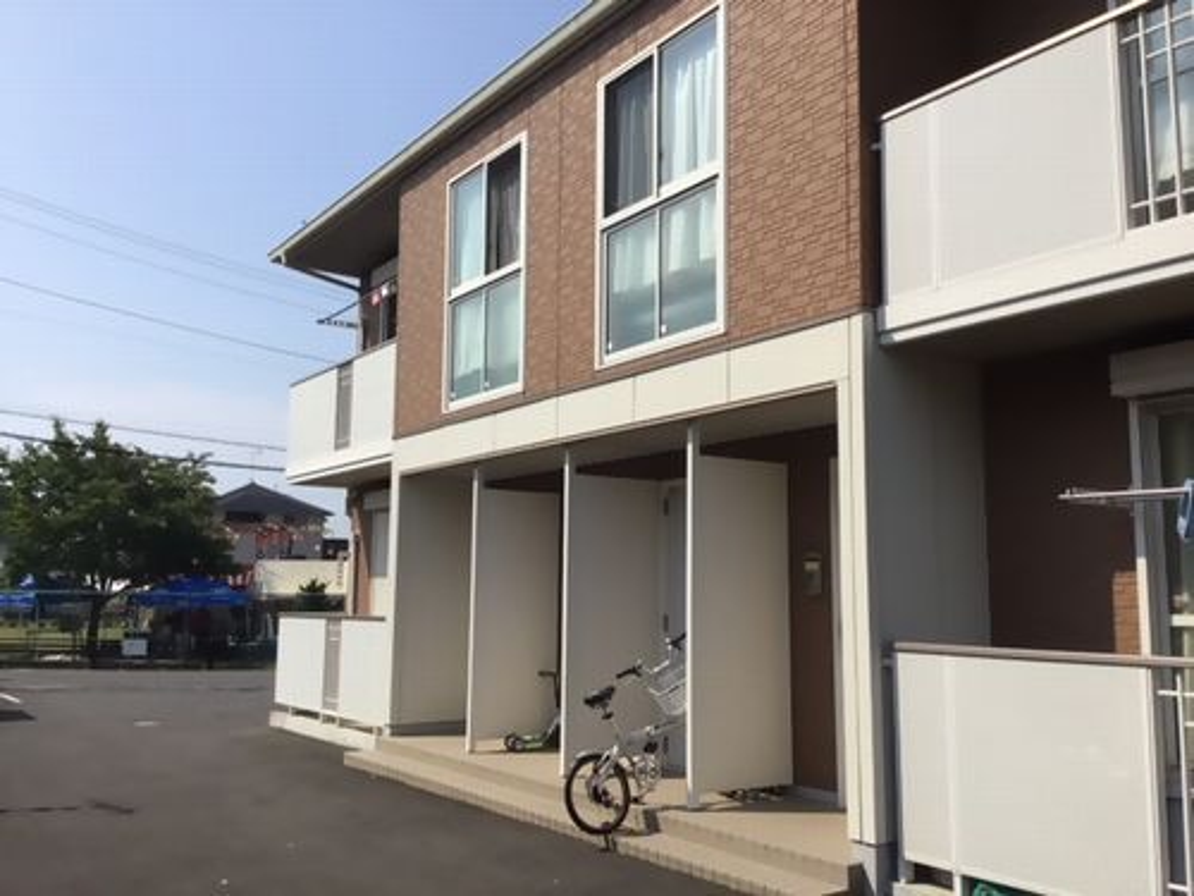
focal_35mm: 31
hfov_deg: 58.4
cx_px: 597
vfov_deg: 45.4
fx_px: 1069
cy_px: 448
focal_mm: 3.3
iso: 25
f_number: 2.4
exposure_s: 1/1894
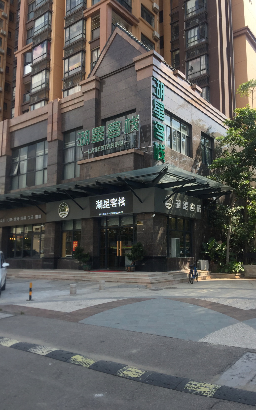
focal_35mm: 31
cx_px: 142
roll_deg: +0.8
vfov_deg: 61.2
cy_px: 205
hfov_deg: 40.6
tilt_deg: +8.0
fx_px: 346
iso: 32
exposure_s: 1/920
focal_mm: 4.15
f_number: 2.2
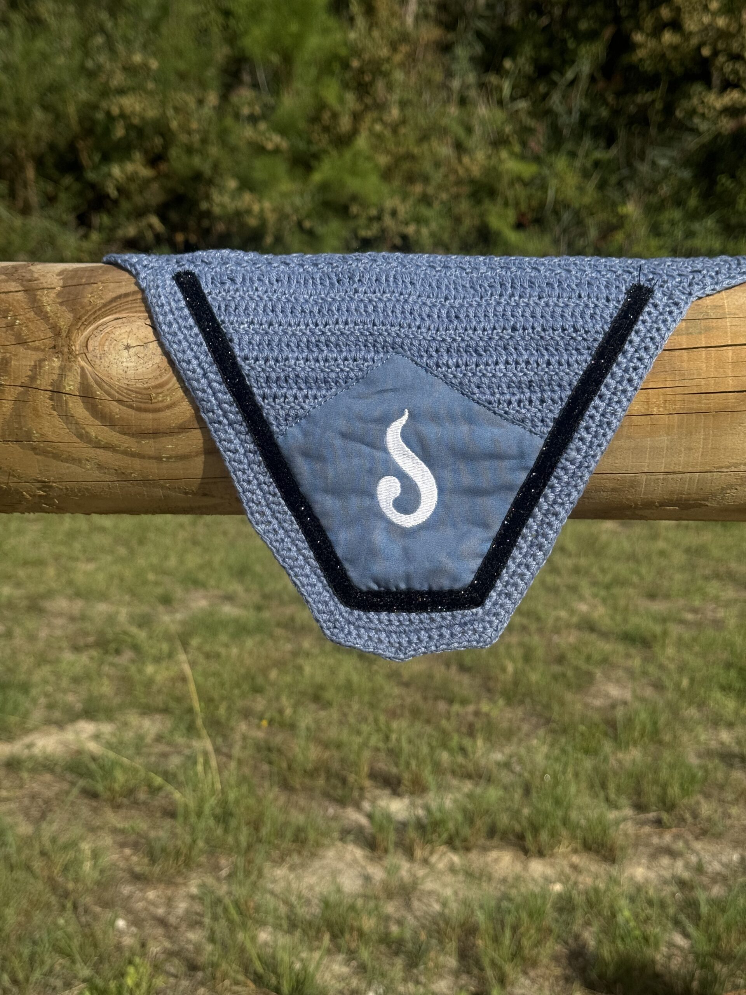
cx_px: 373
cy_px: 498
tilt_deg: -9.9
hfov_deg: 30.3
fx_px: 1379
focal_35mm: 48
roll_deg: -1.5
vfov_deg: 39.7
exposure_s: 1/12500
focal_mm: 6.76
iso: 80
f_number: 1.78
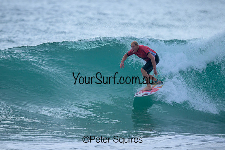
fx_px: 5746
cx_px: 129
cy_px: 64
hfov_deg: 2.2
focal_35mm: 919
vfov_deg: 1.5
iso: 900
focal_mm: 800
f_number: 6.3
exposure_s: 1/2000
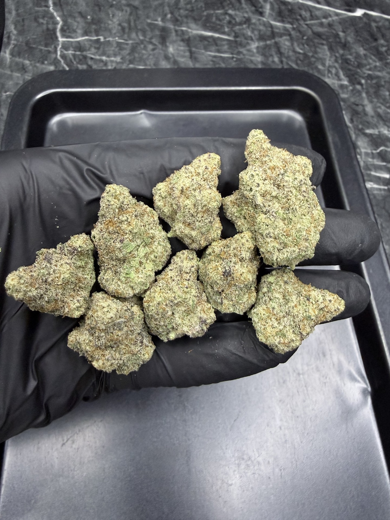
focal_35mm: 24
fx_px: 361
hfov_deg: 56.8
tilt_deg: -63.8
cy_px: 260
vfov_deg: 71.6
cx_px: 195
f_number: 2.2
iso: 250
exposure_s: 1/72
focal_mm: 2.22
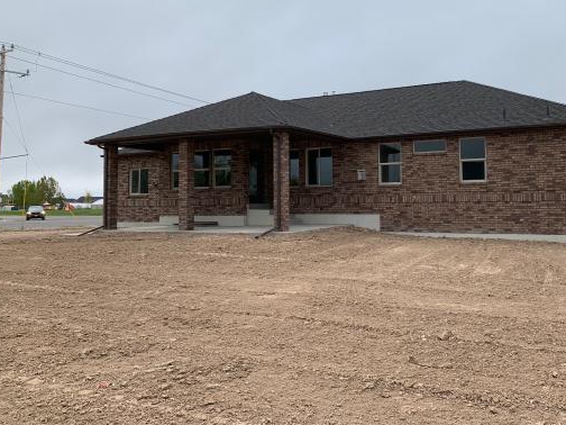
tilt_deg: +2.7
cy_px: 172
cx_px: 348
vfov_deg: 42.8
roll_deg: +1.7
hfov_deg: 54.8
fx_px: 540
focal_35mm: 33
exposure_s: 1/3289
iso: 25
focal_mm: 4.25
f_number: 1.8
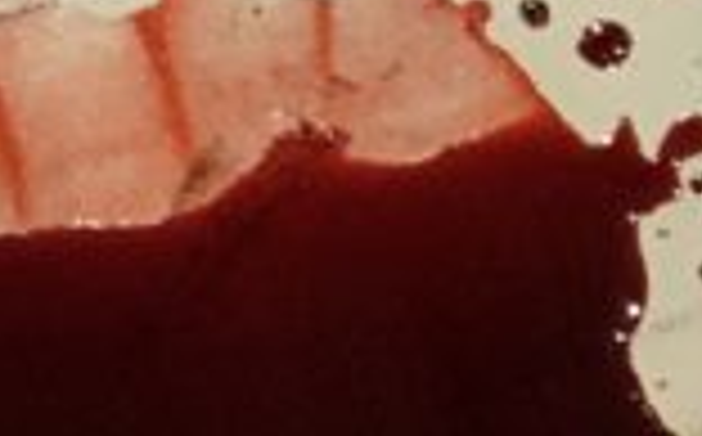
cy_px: 297
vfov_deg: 7.8
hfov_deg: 11.1
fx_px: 3190
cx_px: -801
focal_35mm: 167
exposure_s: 1/40
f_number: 2.2
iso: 200
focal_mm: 2.87
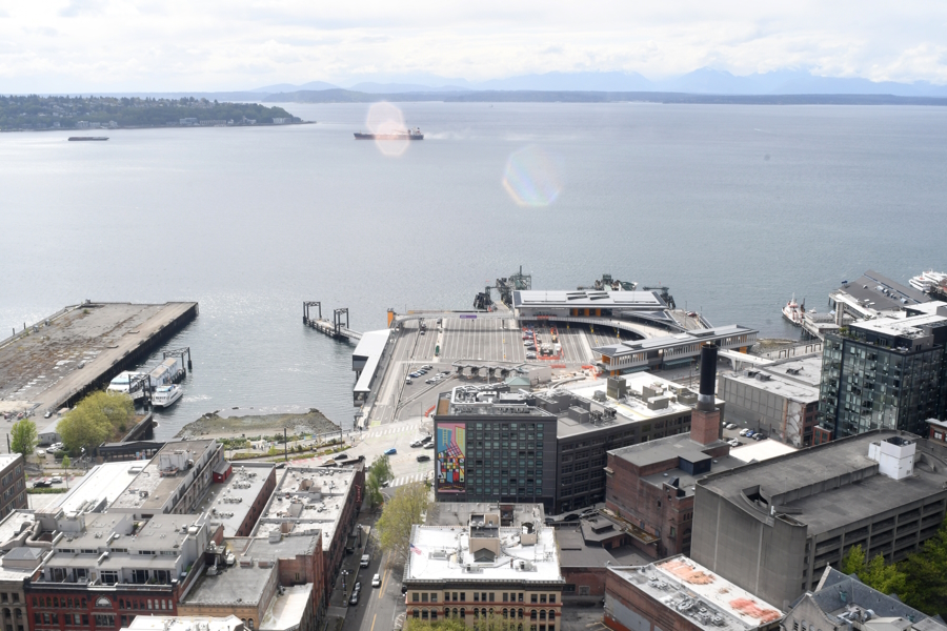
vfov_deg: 36.9
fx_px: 947
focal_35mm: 36
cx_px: 474
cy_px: 316
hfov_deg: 53.1
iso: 400
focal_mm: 24
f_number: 20
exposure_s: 1/125
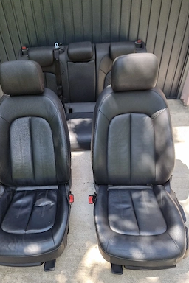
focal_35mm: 26
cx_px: 80
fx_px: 205
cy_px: 143
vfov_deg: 69.4
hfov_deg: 49.4
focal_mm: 6.7
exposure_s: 1/185
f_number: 1.8
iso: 50
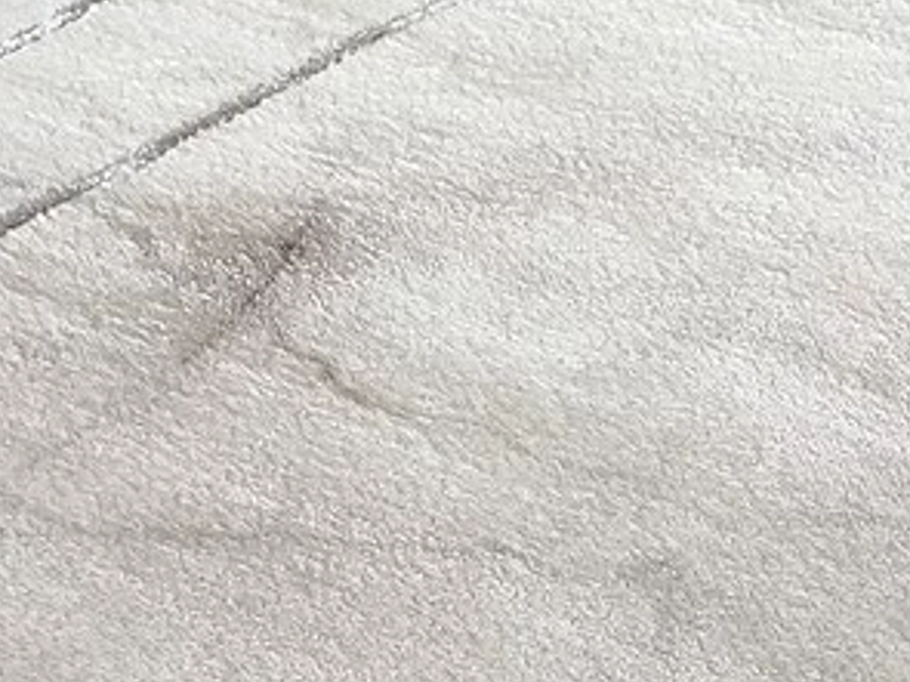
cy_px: 1096
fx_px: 3337
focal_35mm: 127
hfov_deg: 15.0
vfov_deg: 11.1
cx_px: 1073
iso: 376
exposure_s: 1/50
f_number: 1.75
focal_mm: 4.77
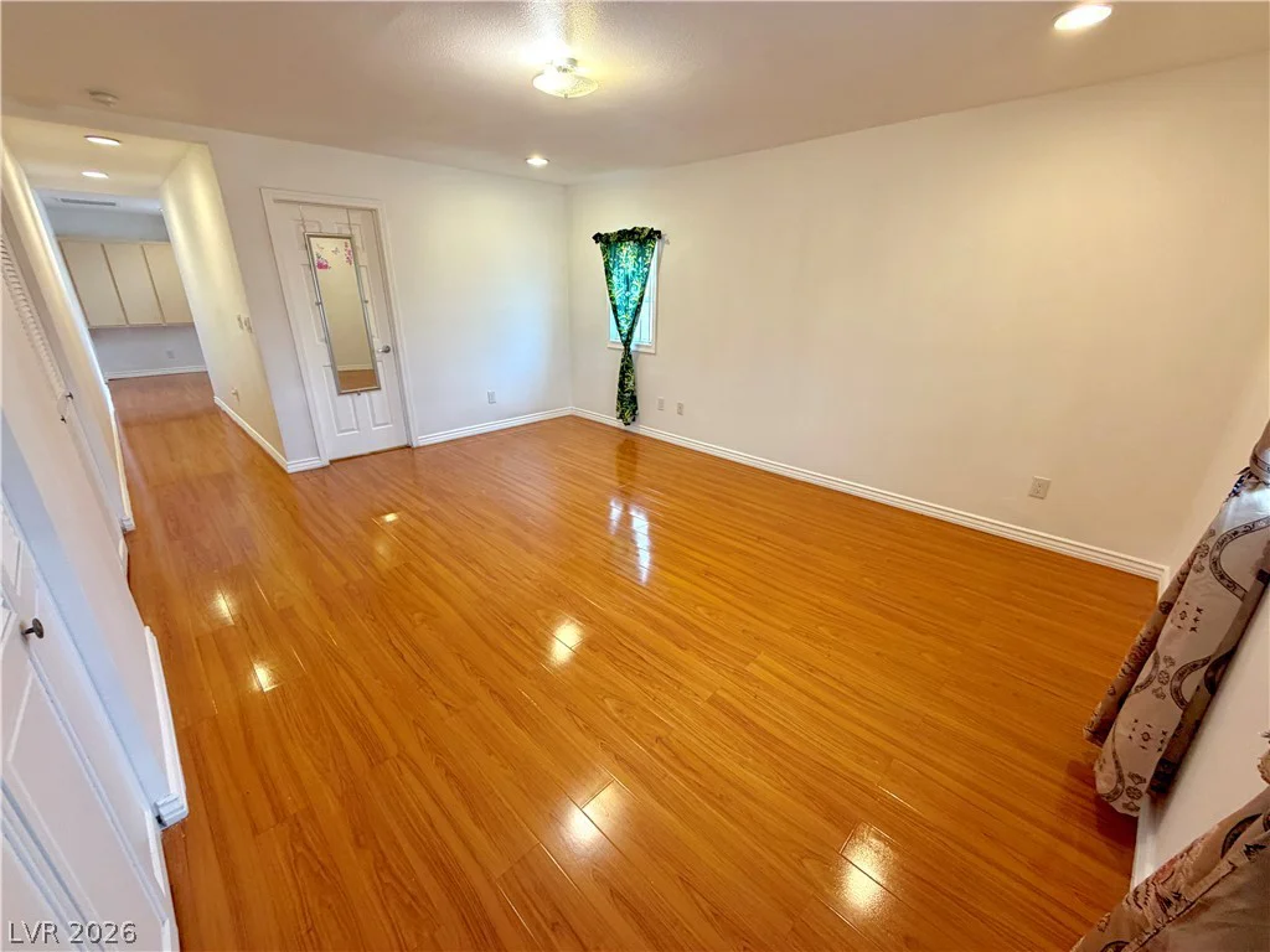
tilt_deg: -21.2
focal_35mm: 14
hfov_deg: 102.1
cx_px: 635
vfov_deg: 85.7
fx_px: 514
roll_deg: +0.4
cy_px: 476
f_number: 2.2
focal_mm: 2.22
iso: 200
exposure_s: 1/60
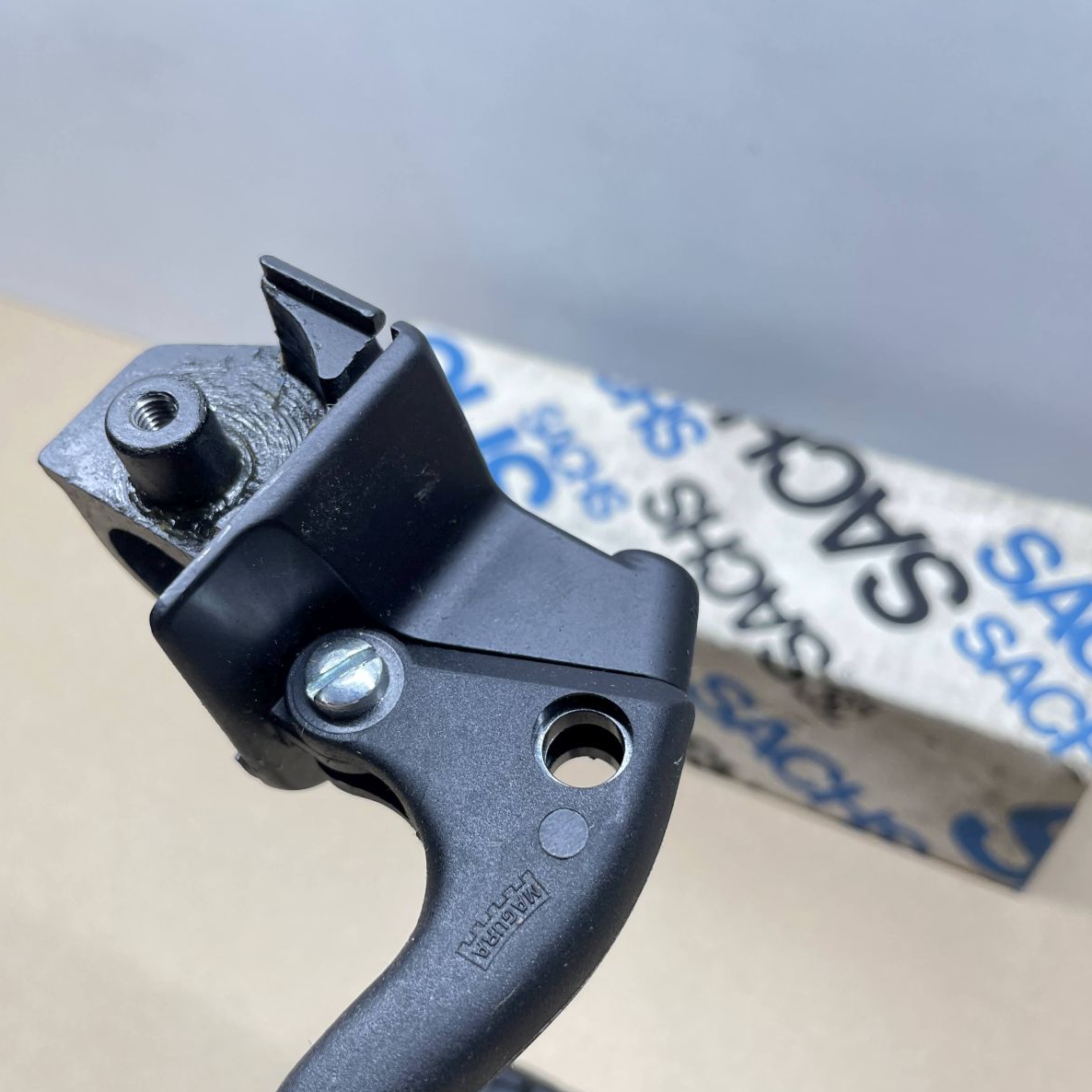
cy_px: 654
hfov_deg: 52.5
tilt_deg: -53.9
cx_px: 548
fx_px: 1106
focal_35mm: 31
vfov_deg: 52.2
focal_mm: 4.2
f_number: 1.6
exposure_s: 1/100
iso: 100
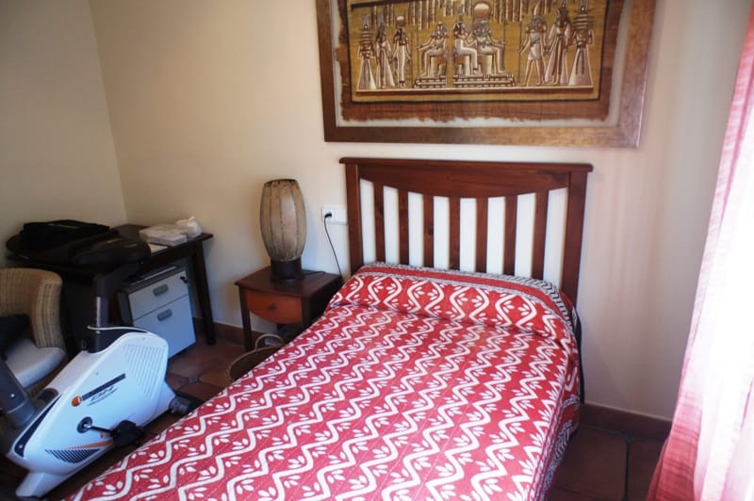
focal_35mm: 24
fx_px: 502
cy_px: 250
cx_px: 377
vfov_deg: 53.1
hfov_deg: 73.8
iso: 800
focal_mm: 16
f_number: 3.5
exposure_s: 1/40
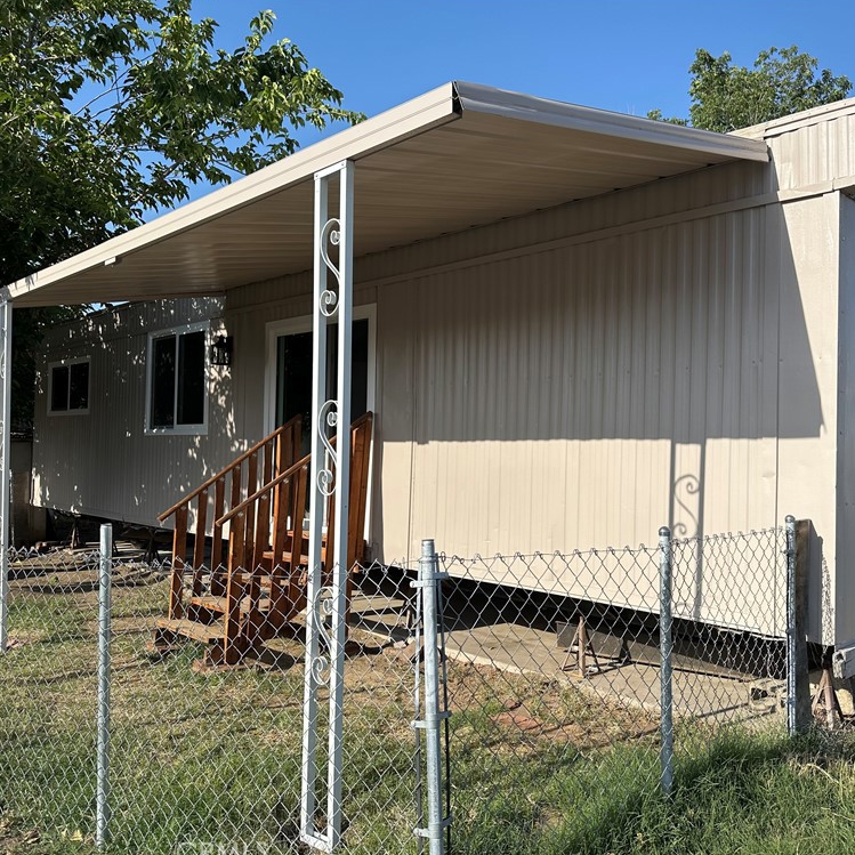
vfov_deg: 55.6
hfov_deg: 55.4
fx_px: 810
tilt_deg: +1.7
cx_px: 493
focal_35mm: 29
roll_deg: -1.8
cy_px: 430
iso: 80
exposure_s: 1/4016
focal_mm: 6.86
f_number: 1.78
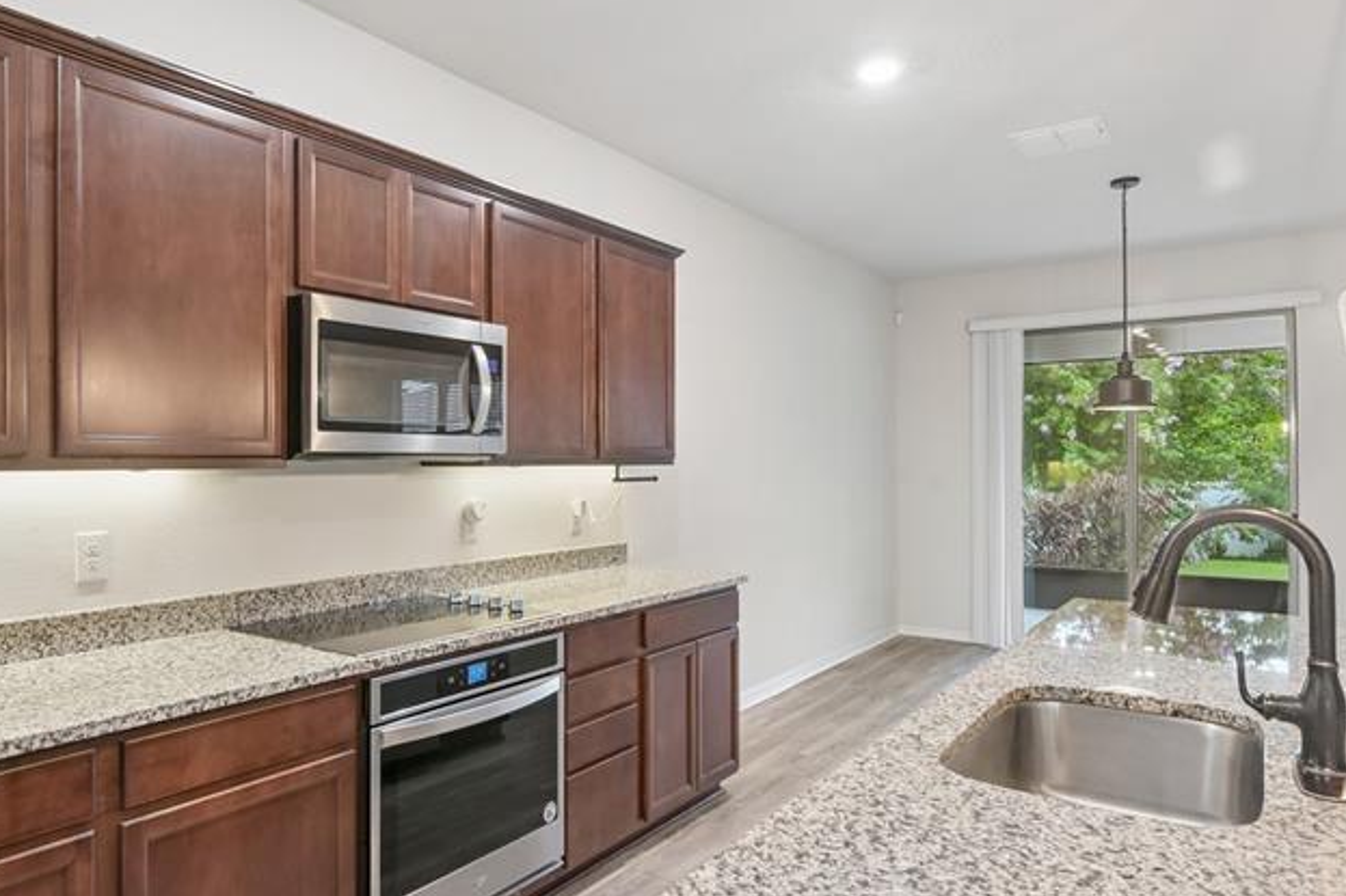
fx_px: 860
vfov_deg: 55.1
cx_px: 540
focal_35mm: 23
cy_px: 425
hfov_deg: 75.3
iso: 400
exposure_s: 1/8
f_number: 8
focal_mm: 14
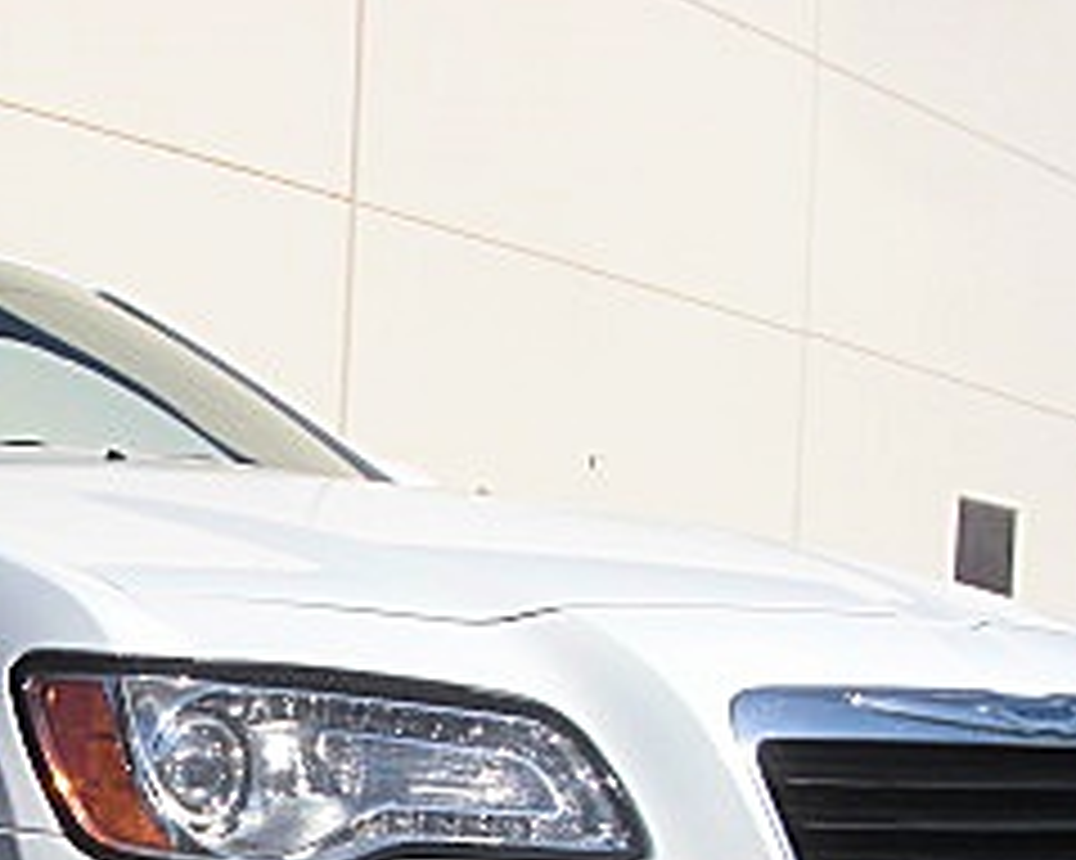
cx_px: 68
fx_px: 2992
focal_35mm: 94
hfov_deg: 19.9
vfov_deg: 15.9
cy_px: 923
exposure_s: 1/200
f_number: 7.9
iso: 50
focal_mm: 6.3
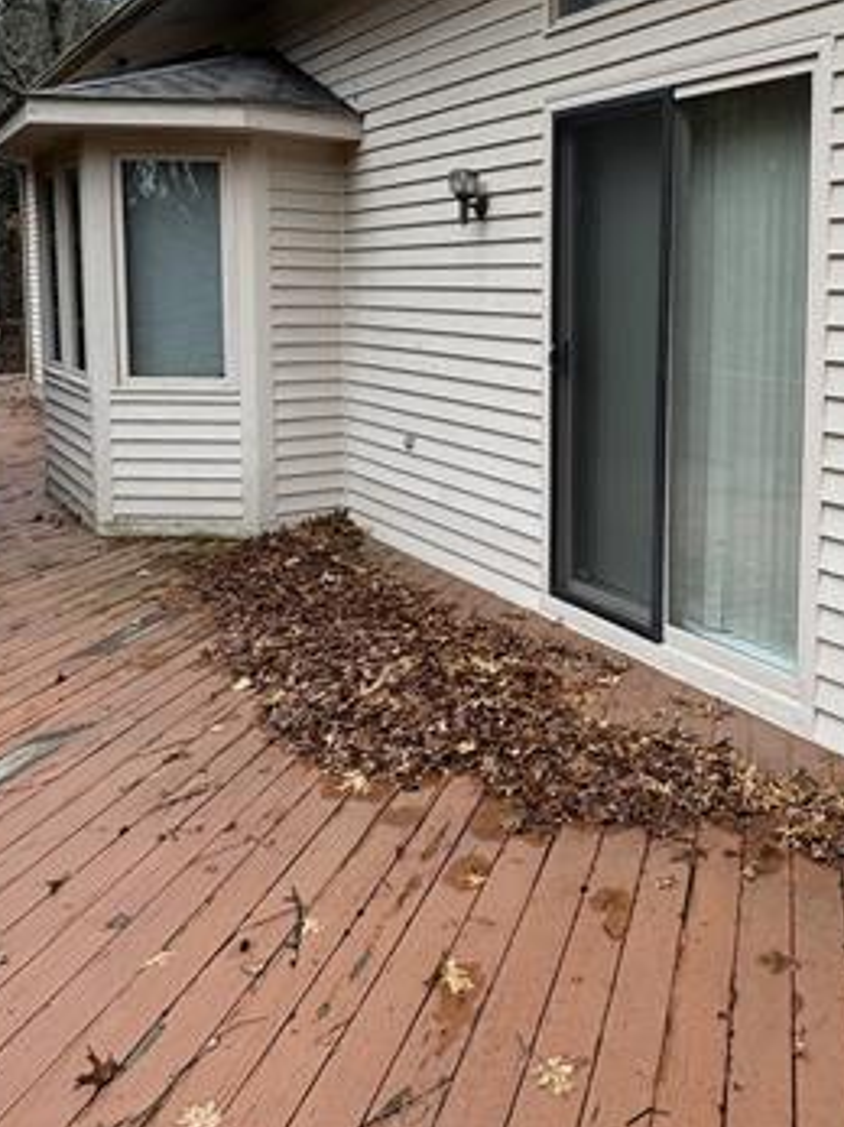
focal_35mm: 31
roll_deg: +0.3
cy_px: 380
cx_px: 734
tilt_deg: -3.6
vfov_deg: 57.2
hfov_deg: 42.3
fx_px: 1008
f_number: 2.2
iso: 40
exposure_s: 1/190
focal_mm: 2.22
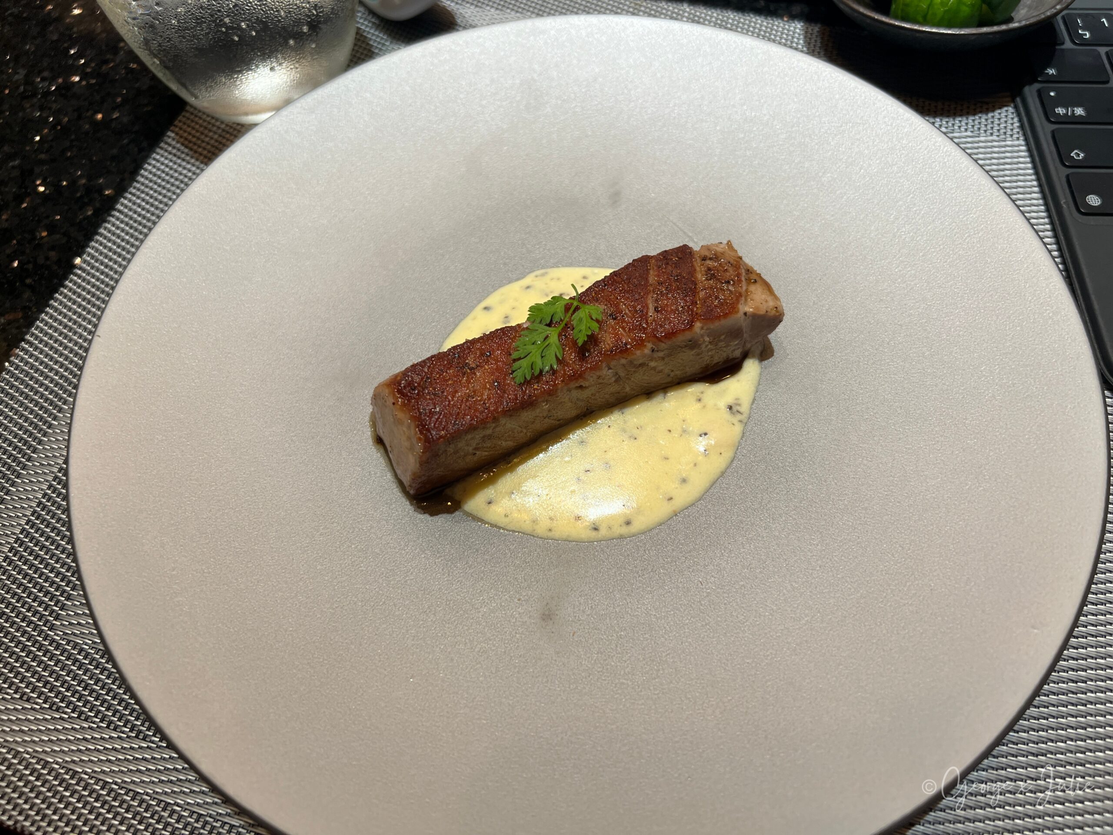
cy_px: 418
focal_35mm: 26
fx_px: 836
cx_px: 556
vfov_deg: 53.1
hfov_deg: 67.3
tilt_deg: -60.9
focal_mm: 5.7
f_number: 1.5
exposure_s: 1/115
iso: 64
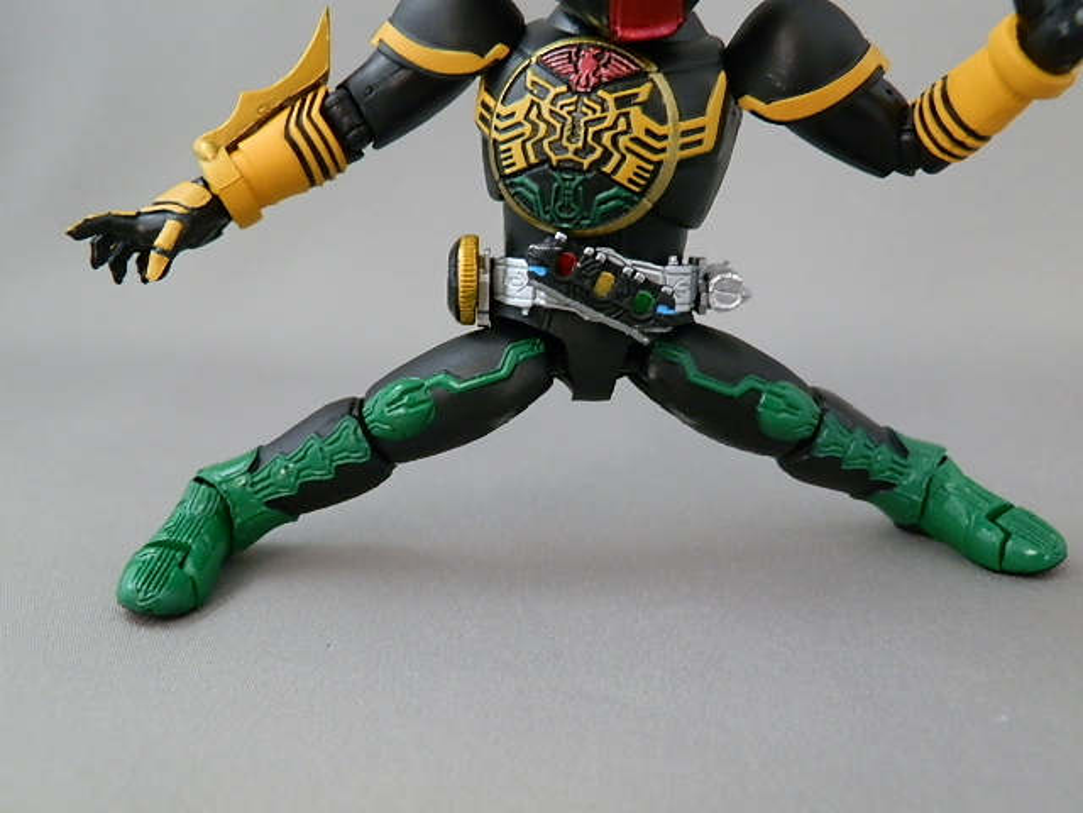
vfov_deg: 41.8
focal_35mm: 34
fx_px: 1064
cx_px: 542
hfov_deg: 54.0
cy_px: 406
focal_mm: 6.17
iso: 200
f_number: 3.5
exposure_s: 1/8
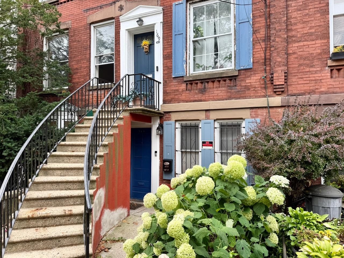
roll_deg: -0.8
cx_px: 172
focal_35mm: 24
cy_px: 129
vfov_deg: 56.8
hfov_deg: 71.6
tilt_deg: +1.1
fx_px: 239
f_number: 1.78
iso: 80
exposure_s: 1/450
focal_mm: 6.76
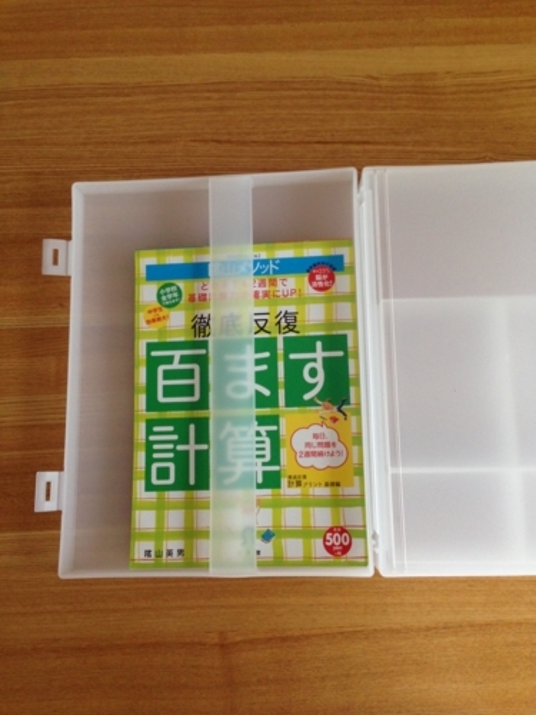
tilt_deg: -77.4
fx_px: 681
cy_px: 358
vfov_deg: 55.4
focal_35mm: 33
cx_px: 268
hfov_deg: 42.9
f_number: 2.4
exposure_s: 1/20
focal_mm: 4.12
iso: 160
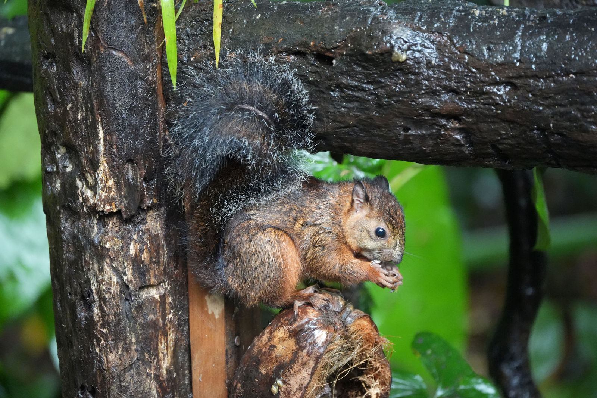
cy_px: 199
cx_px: 298
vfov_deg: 3.8
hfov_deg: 5.7
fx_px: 6002
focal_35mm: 362
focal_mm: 362
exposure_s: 1/100
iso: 12800
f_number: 6.3
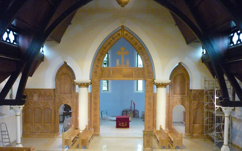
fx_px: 231
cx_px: 121
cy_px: 84
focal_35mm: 35
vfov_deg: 36.2
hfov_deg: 55.3
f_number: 2.8
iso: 1000
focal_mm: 5.5
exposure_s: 1/60
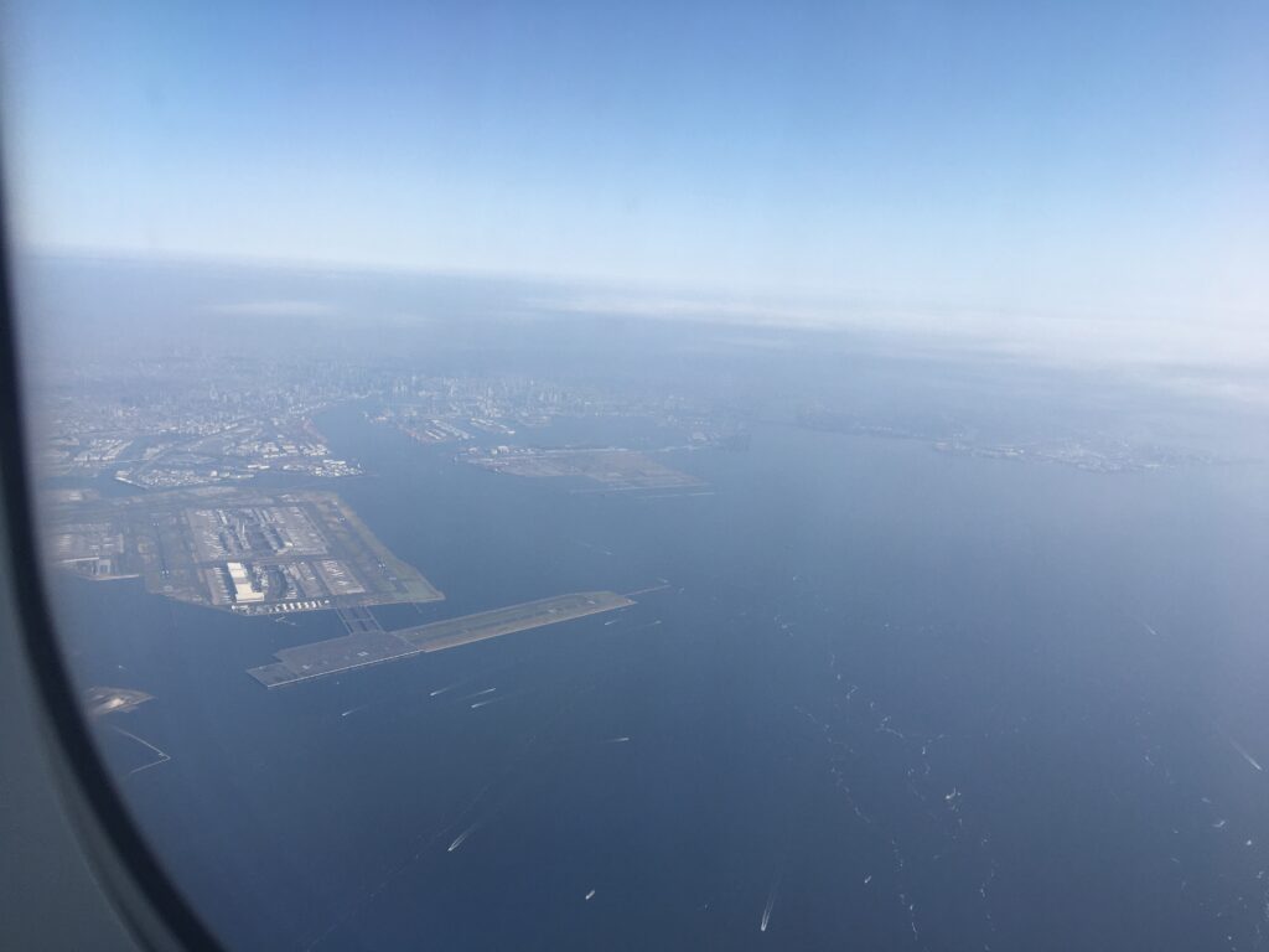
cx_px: 634
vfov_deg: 48.2
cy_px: 476
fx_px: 1063
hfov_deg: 61.7
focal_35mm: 29
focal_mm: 4.15
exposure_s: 1/1672
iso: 25
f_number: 2.2
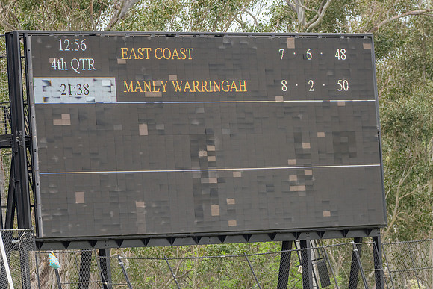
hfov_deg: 7.3
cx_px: 234
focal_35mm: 282
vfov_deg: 4.9
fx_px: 3394
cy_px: 133
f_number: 4.5
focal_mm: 250
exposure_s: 1/1250
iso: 800
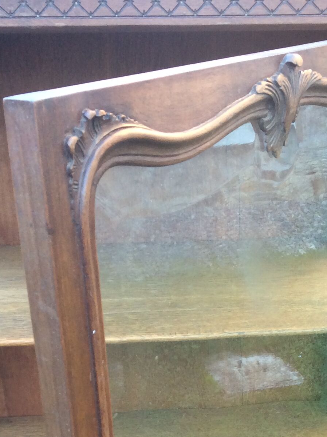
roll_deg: -0.9
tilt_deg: -29.4
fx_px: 871
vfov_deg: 26.8
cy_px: 425
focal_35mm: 69
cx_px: 265
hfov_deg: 21.0
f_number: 2.4
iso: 40
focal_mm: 3.3
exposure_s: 1/30
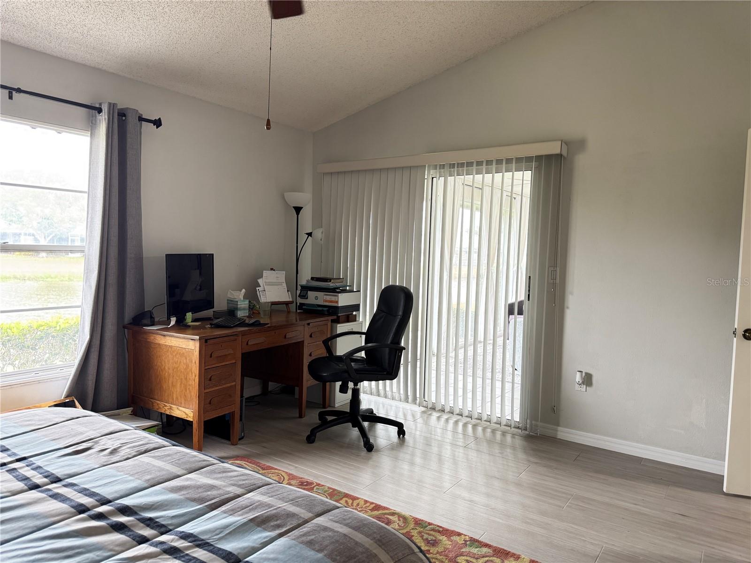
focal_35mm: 24
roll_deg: -2.0
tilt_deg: -3.6
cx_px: 376
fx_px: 521
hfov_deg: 71.6
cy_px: 282
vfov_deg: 56.8
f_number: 1.78
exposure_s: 1/60
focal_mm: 6.76
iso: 320
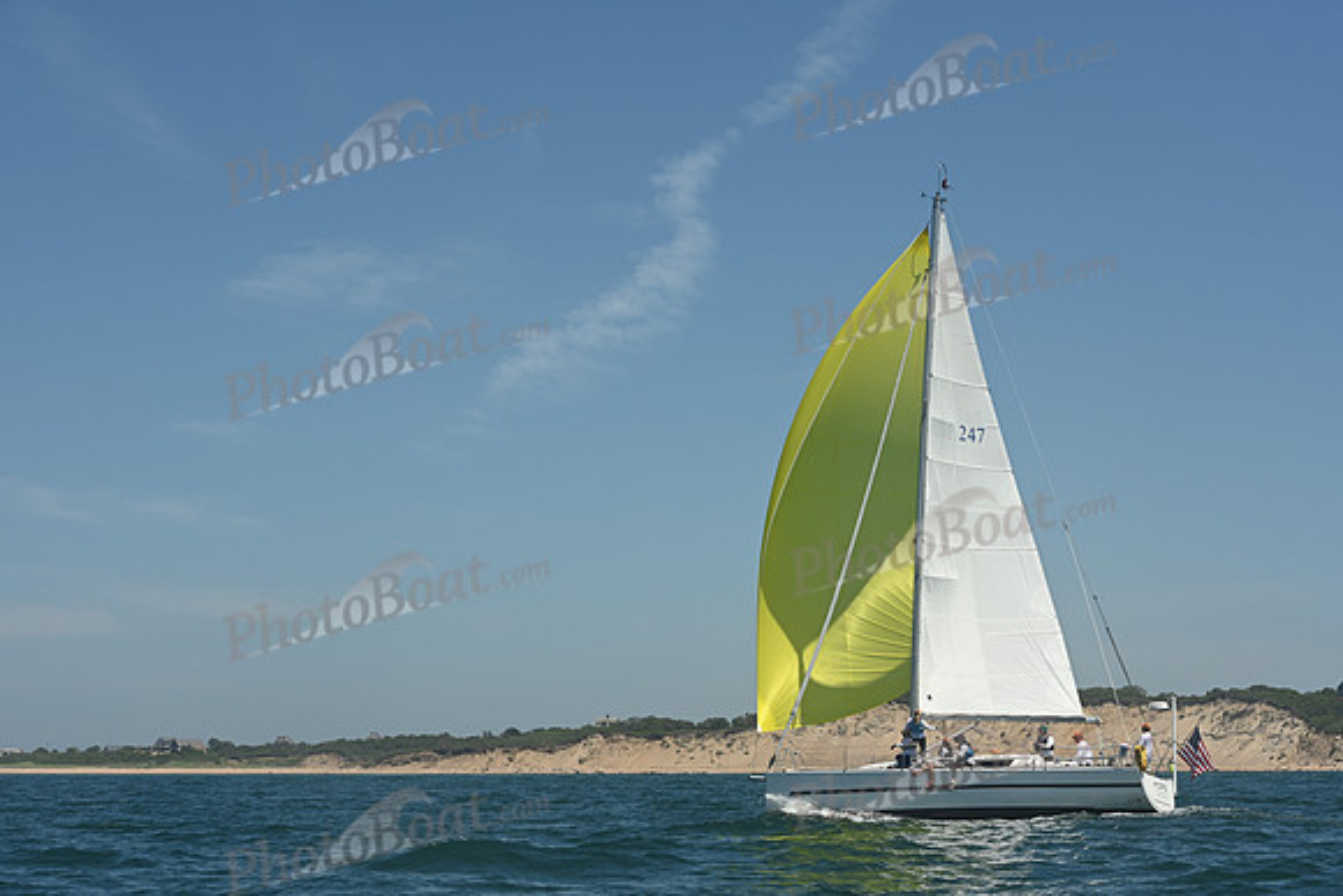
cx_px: 672
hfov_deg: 28.8
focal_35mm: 70
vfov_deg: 19.5
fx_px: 2612
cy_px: 448
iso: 320
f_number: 9
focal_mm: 70
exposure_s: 1/1000
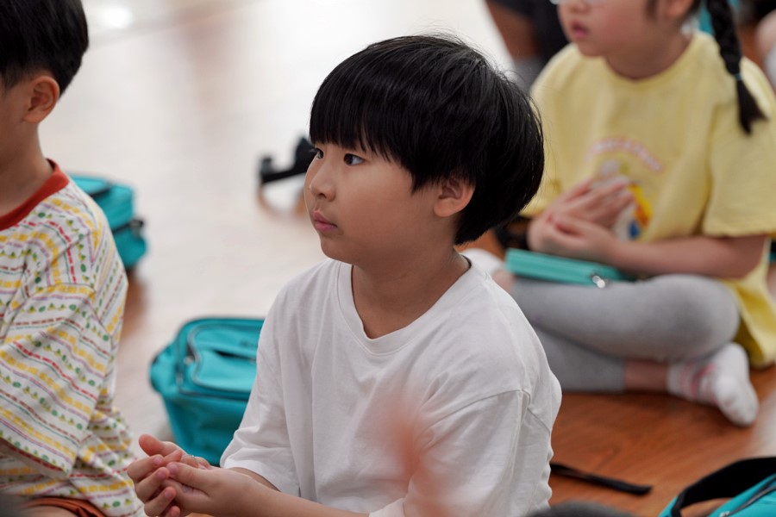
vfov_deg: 9.7
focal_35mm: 141
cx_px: 388
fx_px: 3039
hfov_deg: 14.6
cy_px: 258
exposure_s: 1/160
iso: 1000
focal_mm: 141
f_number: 4
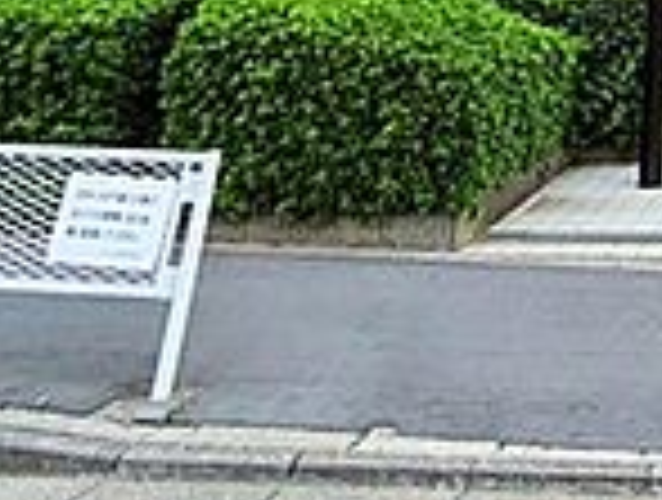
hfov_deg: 28.4
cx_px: 833
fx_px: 1093
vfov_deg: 17.7
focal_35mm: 57
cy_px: -509
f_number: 2.2
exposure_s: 1/246
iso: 46
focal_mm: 1.83
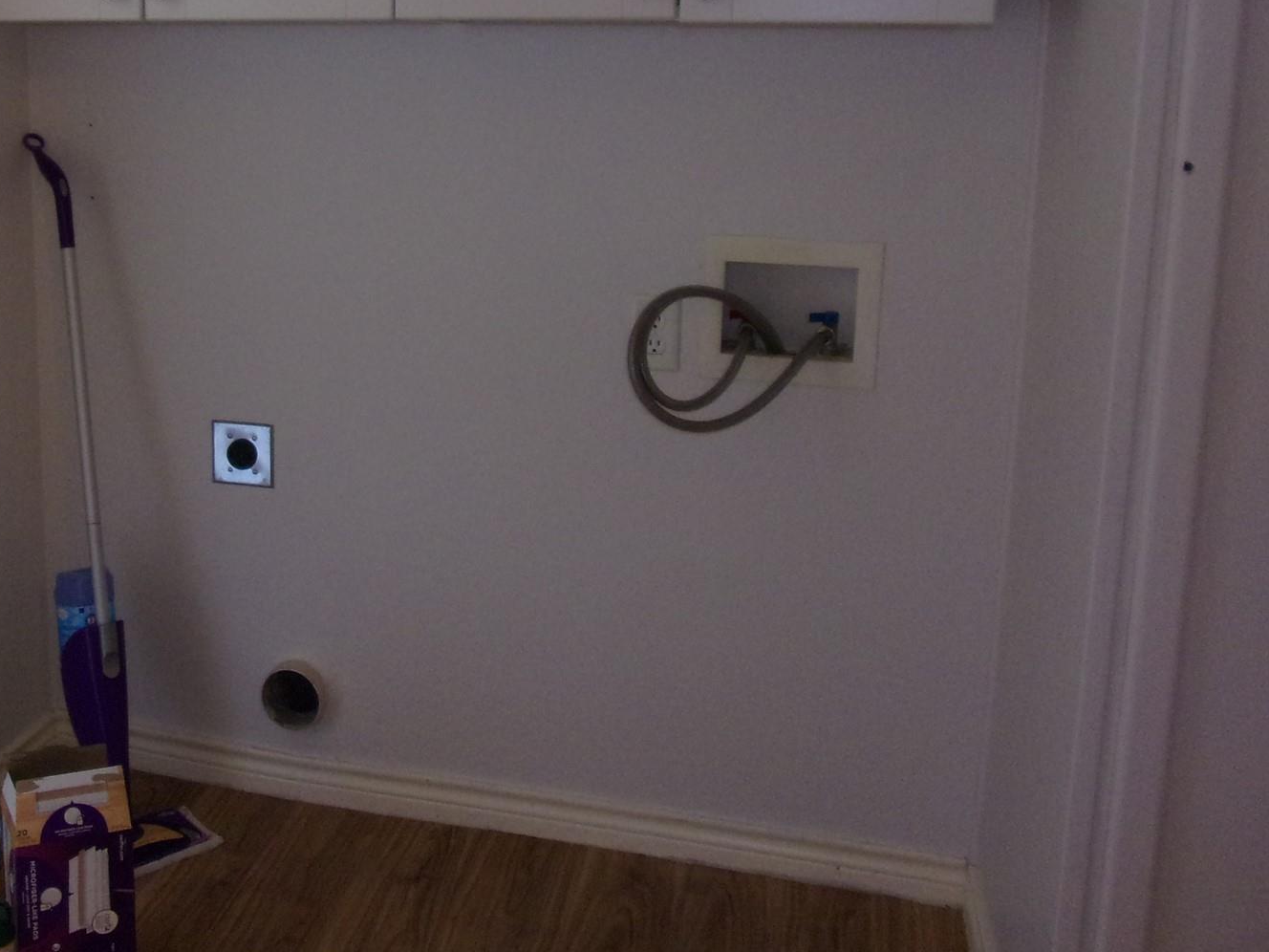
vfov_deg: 38.0
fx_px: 1356
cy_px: 271
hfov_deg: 48.6
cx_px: 353
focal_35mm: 37
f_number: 3.3
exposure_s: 1/34
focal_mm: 4.3
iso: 200
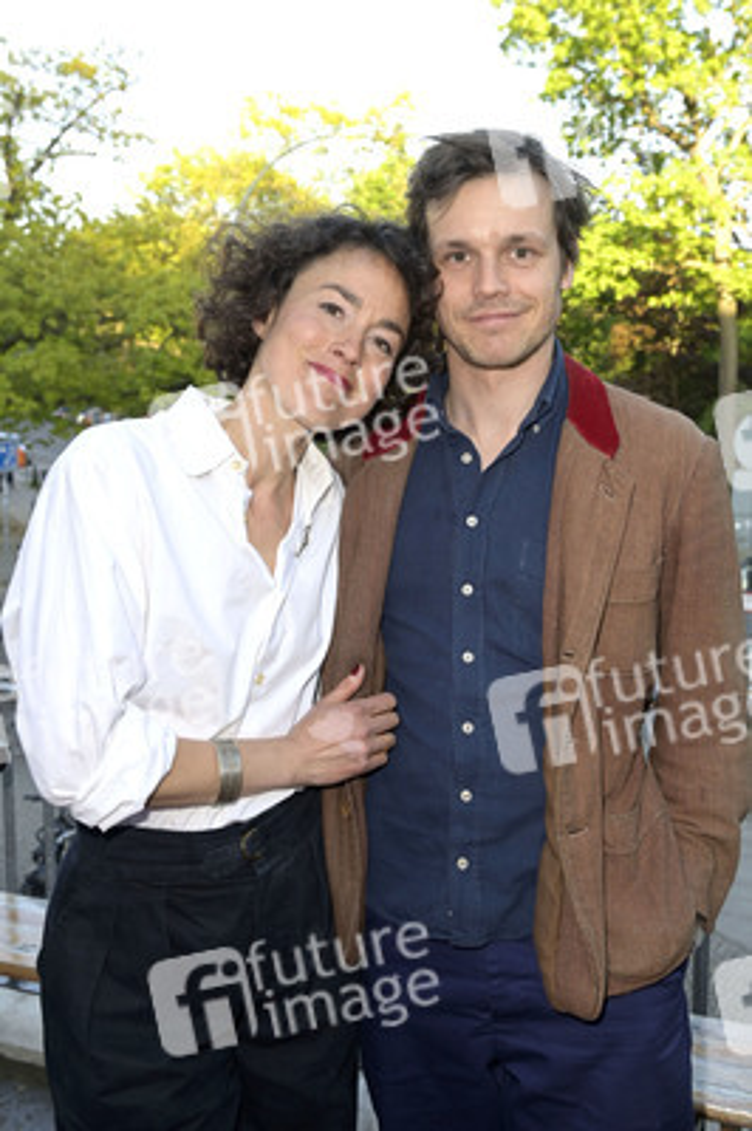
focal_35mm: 35
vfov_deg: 54.5
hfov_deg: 37.8
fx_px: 1098
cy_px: 566
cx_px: 376
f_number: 5.6
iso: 640
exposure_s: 1/250
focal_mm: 35
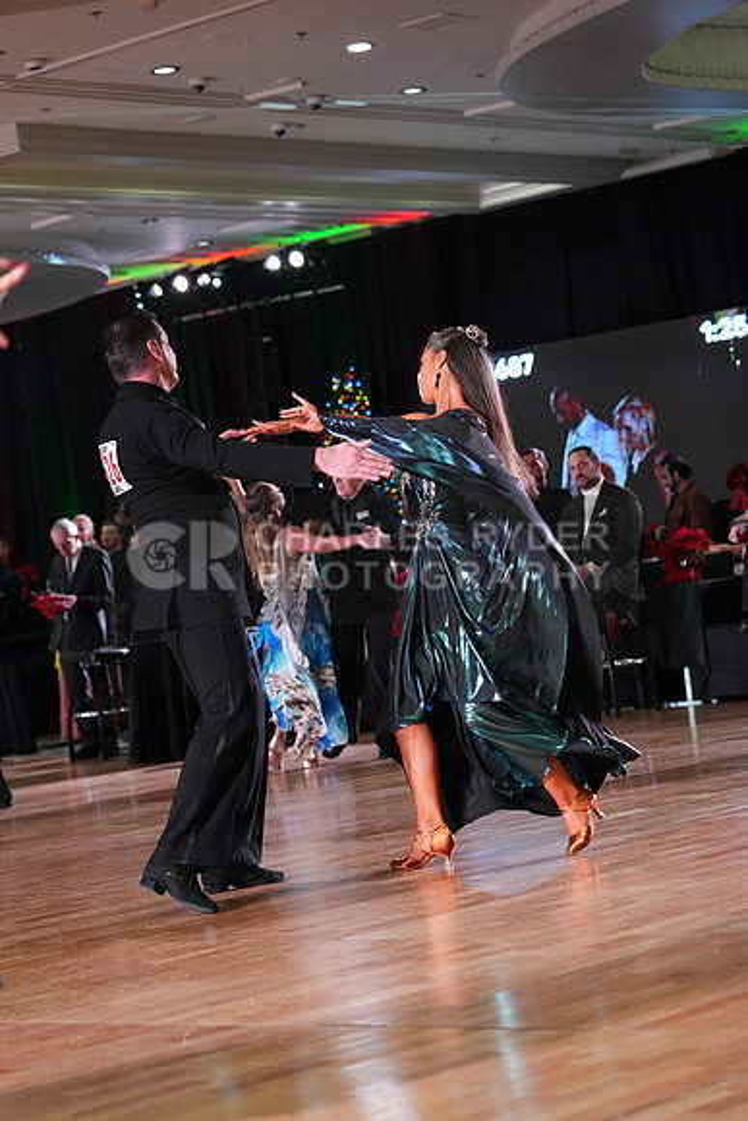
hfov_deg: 15.5
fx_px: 2741
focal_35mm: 88
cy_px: 560
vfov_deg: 23.1
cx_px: 374
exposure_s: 1/400
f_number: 4.5
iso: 6400
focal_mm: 88
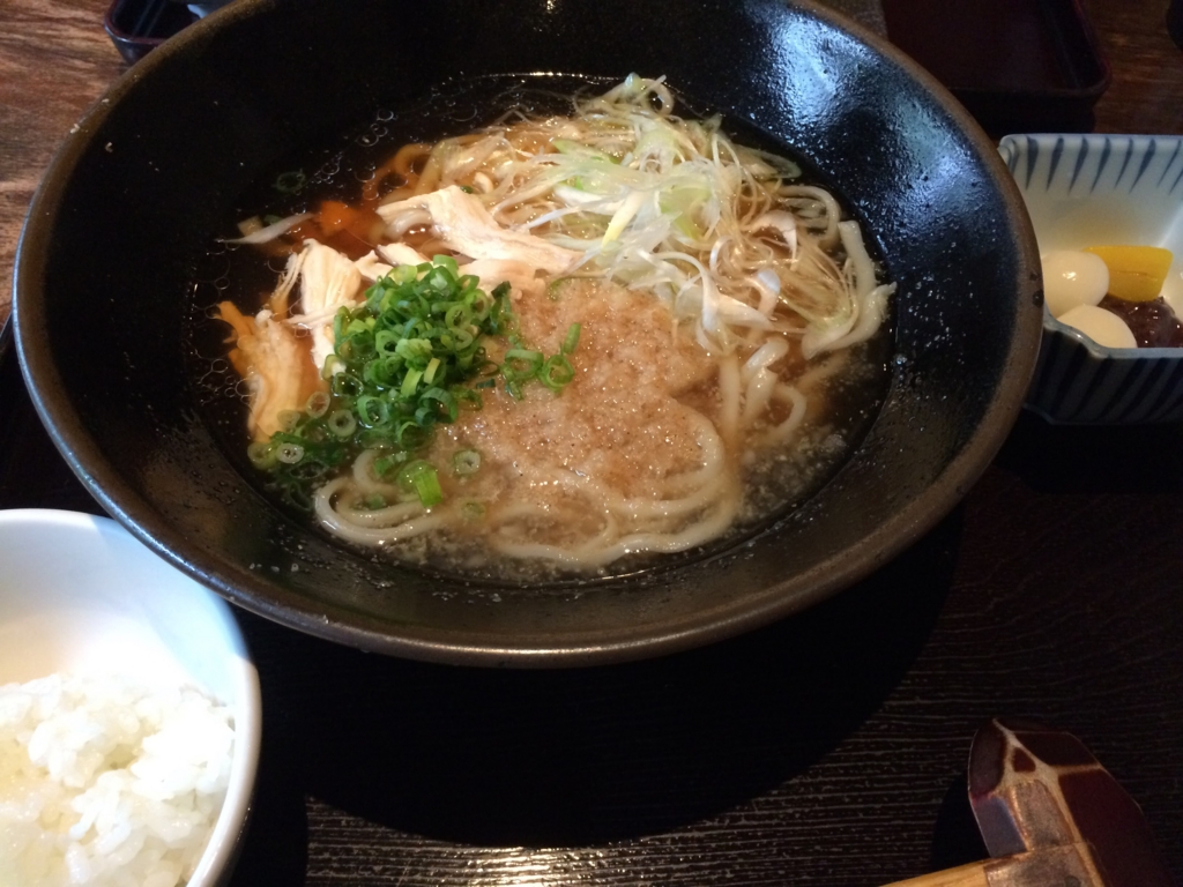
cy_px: 444
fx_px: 1025
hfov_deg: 60.0
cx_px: 592
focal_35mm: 30
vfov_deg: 46.8
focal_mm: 4.12
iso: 250
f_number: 2.2
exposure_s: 1/30
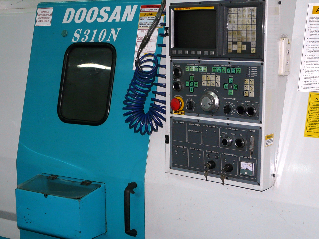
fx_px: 599
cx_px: 151
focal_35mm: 65
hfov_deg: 29.8
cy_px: 146
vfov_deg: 22.5
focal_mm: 5.9
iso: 100
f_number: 2.8
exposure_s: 1/40
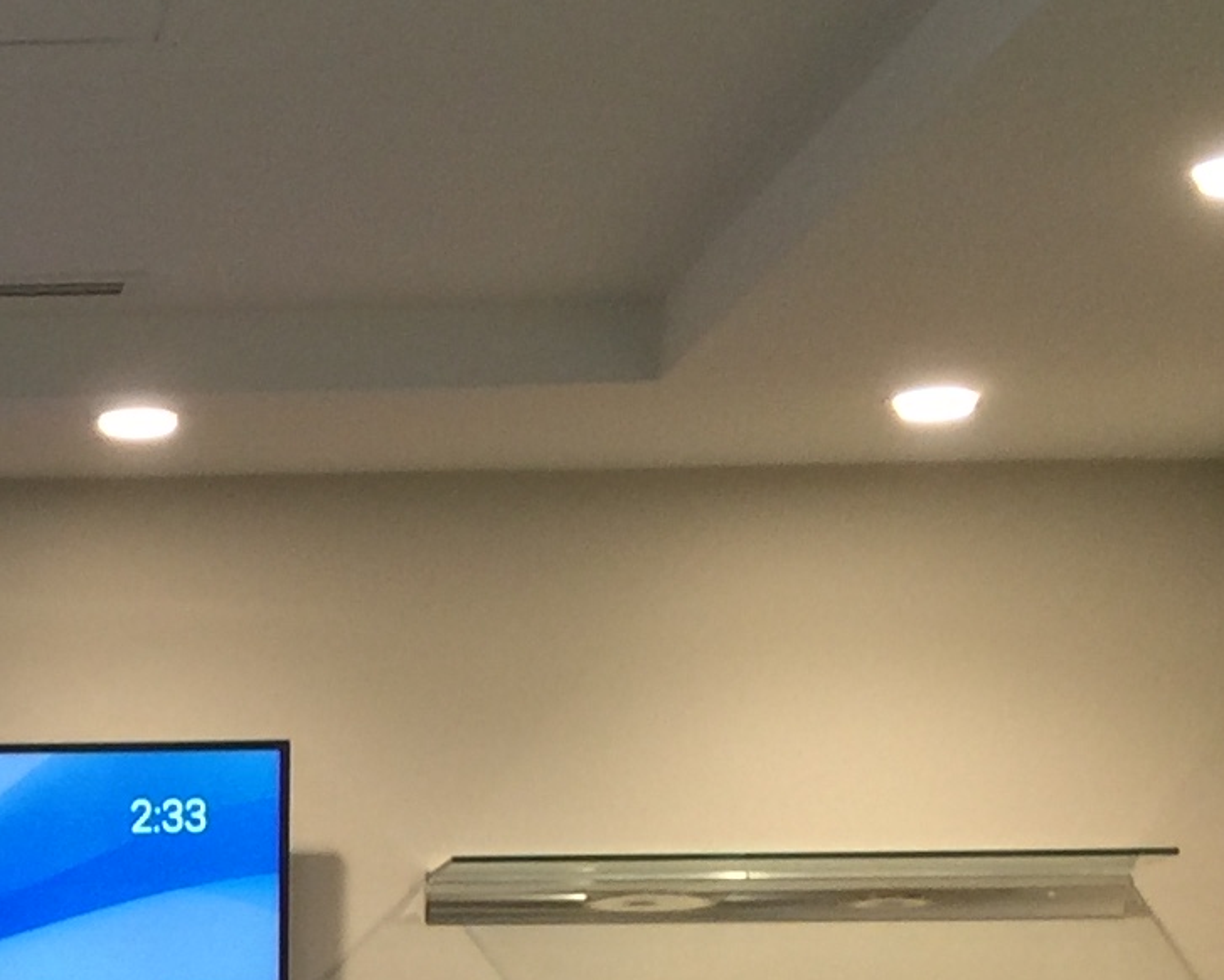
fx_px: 4602
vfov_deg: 11.8
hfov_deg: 14.3
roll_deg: -0.6
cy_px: 1307
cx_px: -512
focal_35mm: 127
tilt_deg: -0.3
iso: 40
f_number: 2.2
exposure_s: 1/15
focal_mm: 4.15
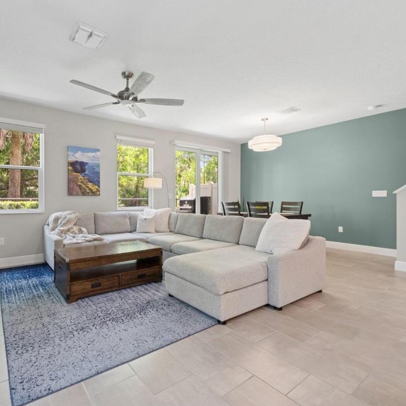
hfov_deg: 79.4
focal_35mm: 18
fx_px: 239
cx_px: 155
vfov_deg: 80.7
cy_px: 204
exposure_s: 1/2.5
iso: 100
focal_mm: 14
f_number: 8
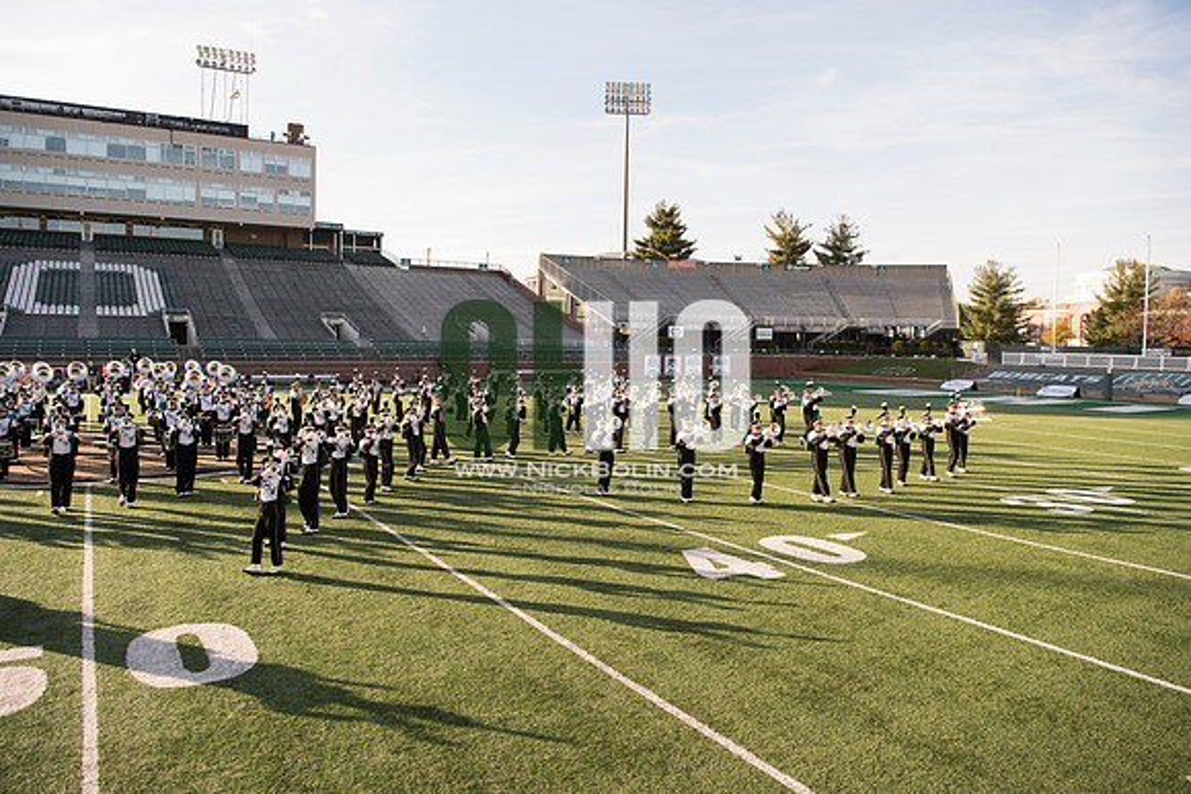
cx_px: 596
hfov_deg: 73.7
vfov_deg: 53.2
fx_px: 794
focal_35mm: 24
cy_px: 397
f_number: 5
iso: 320
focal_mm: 24
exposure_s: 1/640
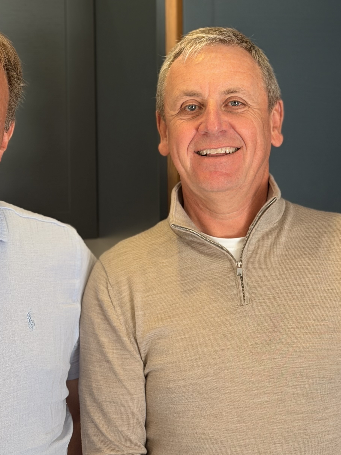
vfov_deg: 24.4
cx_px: 83
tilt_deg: -3.1
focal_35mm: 80
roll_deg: +0.5
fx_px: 1051
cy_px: 186
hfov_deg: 18.3
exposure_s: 1/50
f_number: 1.78
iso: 80
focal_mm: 6.76
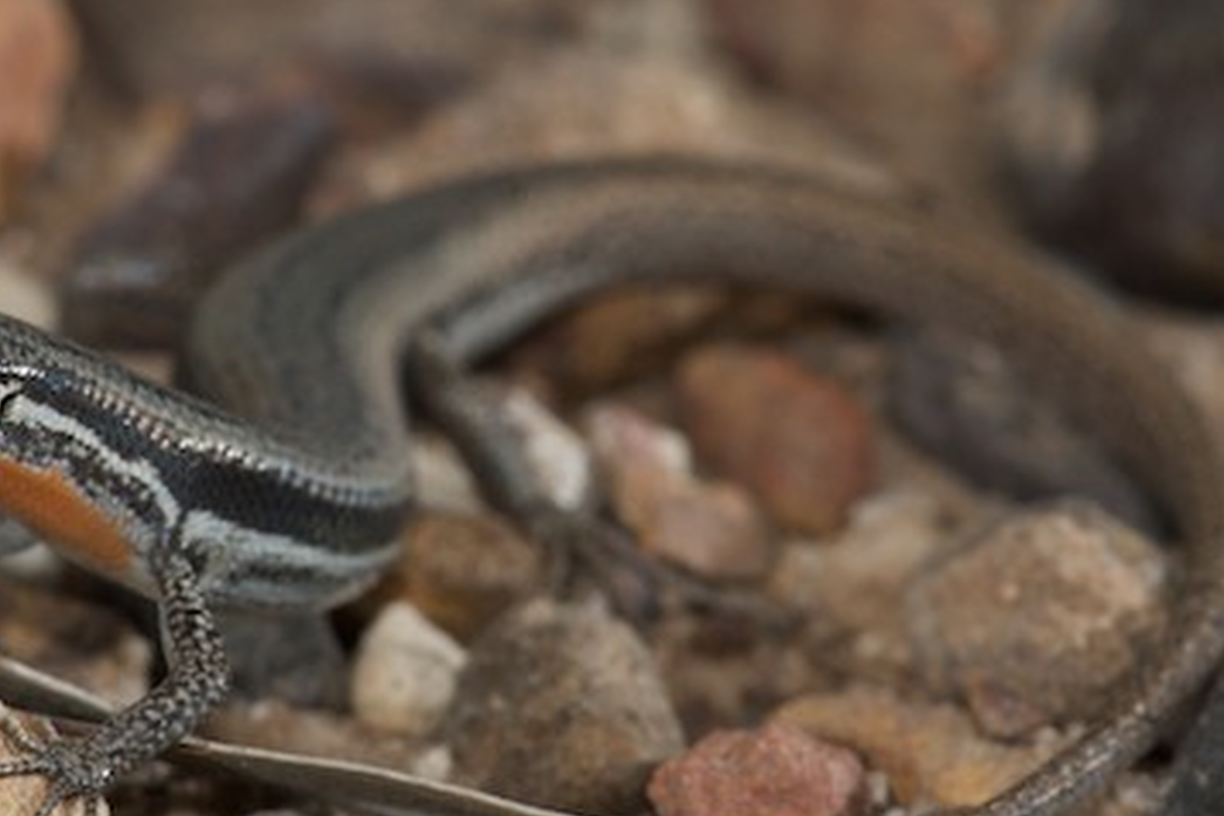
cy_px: 495
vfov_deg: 6.2
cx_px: 480
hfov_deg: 9.3
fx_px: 7503
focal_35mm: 221
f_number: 16
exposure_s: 1/100
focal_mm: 105
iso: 100
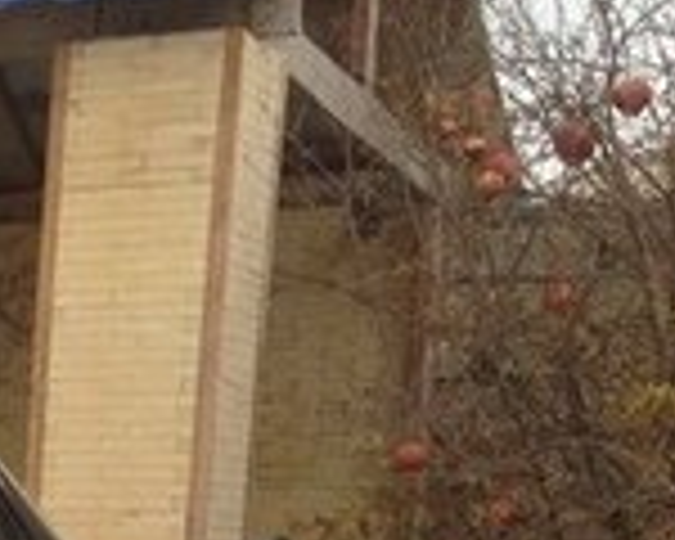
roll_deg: -3.9
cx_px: -792
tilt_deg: -3.3
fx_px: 2837
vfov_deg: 10.5
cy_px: 776
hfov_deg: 11.7
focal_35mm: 142
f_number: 2.4
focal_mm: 4.12
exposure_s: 1/303
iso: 50
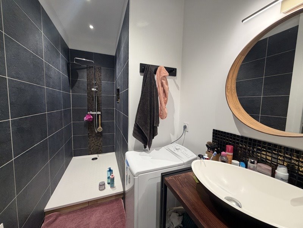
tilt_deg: -4.4
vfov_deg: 85.7
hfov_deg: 102.1
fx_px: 123
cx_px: 152
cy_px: 114
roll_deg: -0.7
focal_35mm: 14
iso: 320
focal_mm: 2.22
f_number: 2.2
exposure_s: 1/100
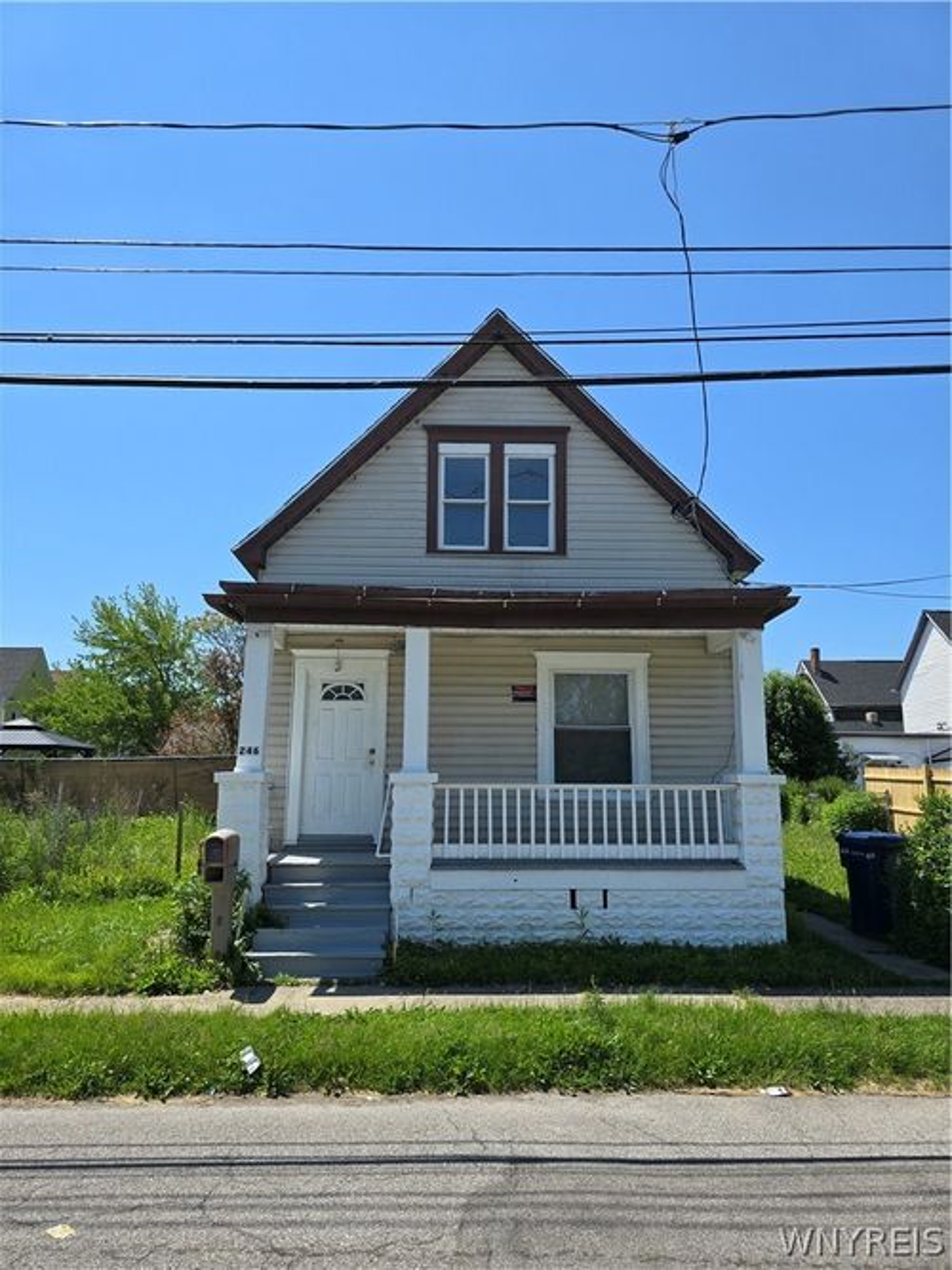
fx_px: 844
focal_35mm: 23
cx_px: 476
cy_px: 635
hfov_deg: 58.9
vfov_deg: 73.9
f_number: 1.7
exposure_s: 1/775
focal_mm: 6.3
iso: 12
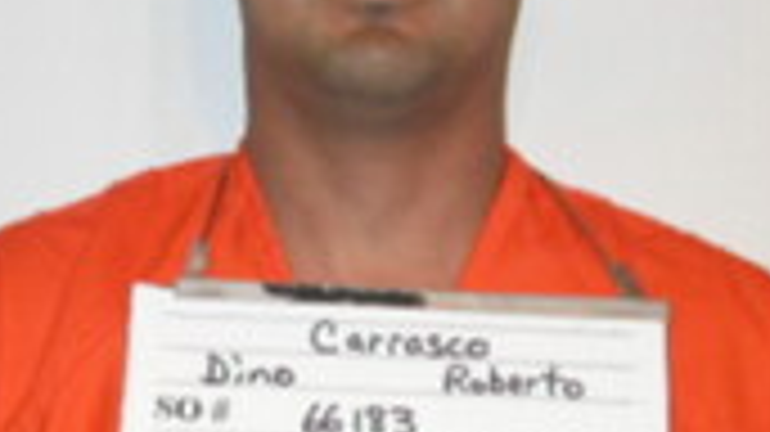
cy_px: 151
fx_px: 2775
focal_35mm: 136
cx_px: 277
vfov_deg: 8.9
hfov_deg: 15.8
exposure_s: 1/60.3
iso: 100
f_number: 3.1
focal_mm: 12.9
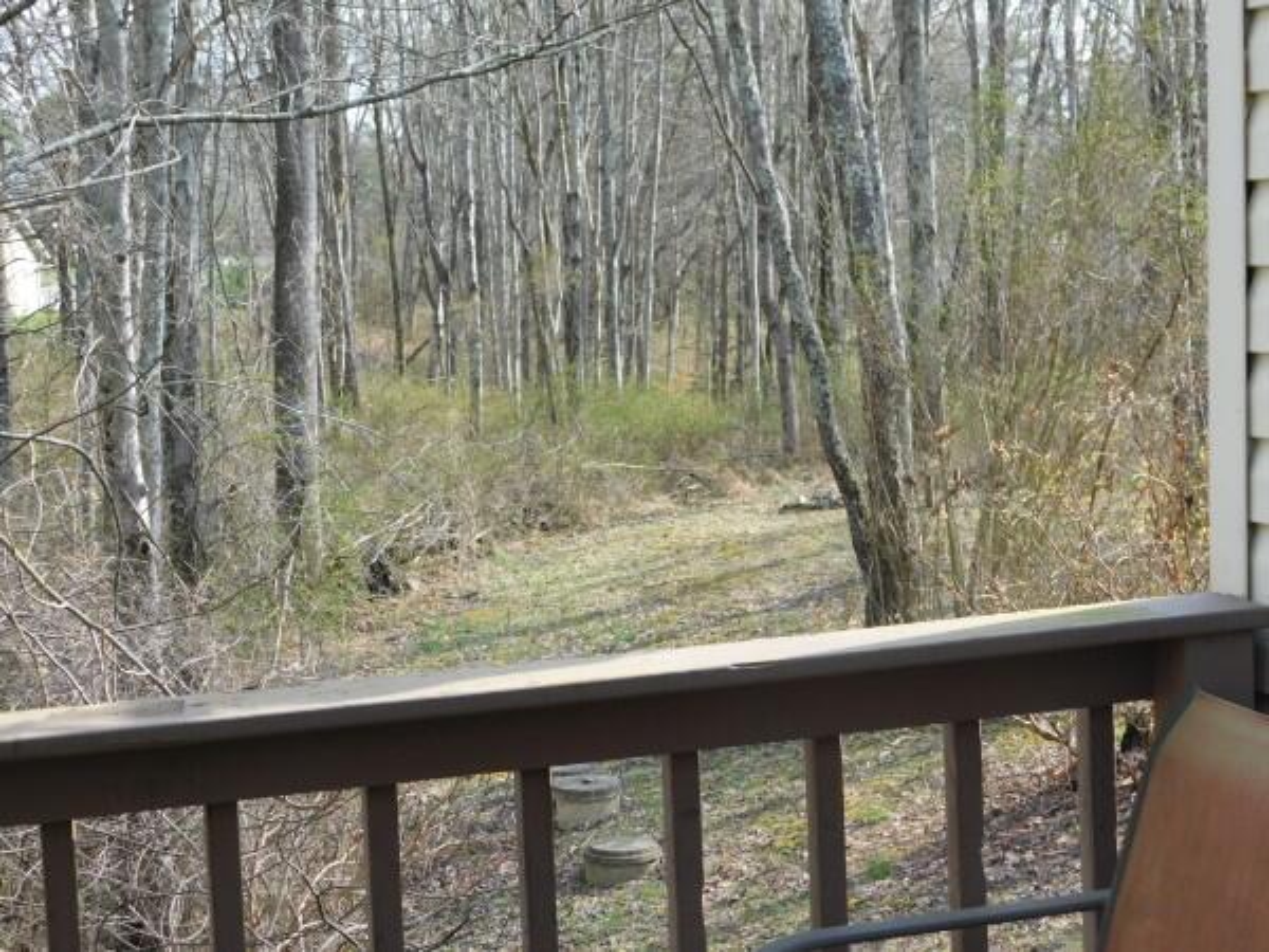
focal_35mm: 66
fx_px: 2420
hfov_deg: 29.4
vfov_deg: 22.3
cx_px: 634
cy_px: 476
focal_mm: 11.7
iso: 125
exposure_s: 1/160
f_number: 4.2
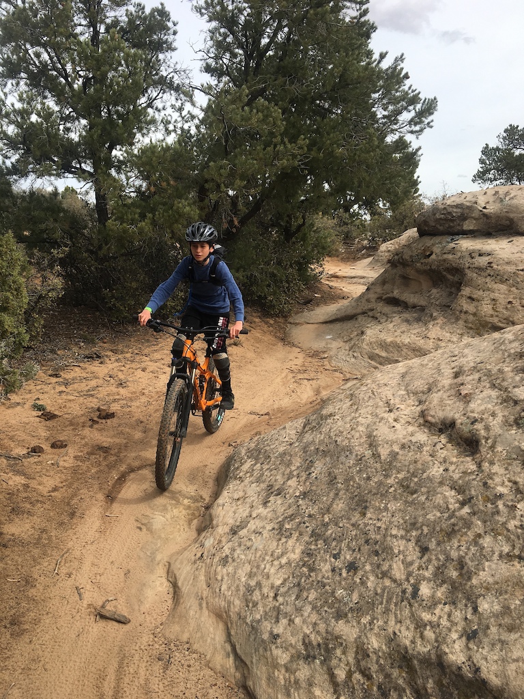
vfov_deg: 61.7
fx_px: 585
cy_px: 350
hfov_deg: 48.2
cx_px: 262
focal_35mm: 29
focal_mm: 4.15
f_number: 2.2
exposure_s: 1/1637
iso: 25
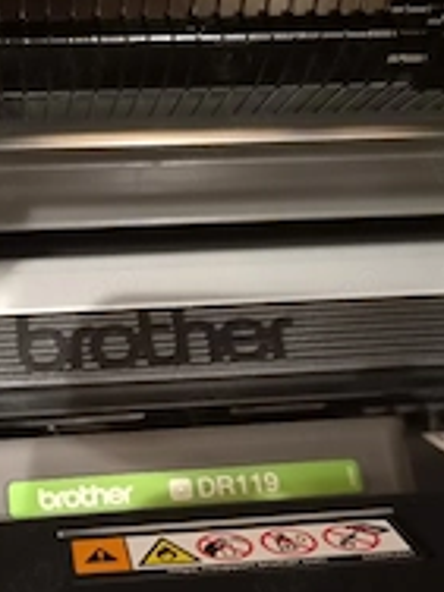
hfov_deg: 29.1
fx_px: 838
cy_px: 381
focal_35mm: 49
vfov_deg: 38.6
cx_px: 98
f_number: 1.8
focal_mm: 5.4
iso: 1600
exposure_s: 1/33
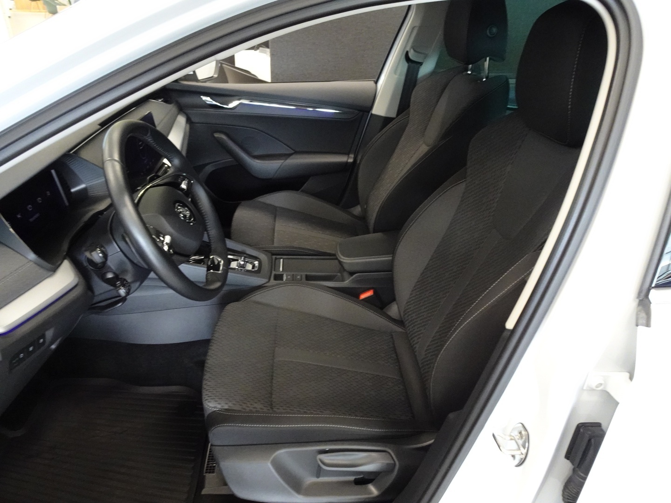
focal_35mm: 24
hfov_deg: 71.6
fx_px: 465
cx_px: 336
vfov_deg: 56.8
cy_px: 252
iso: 800
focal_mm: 4.25
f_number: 3.5
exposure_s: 1/20
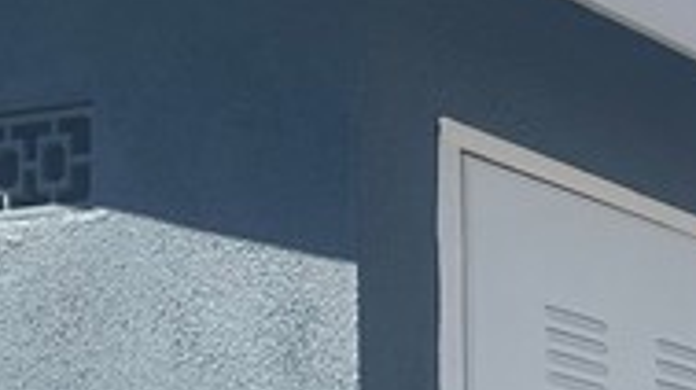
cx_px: 1458
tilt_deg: -0.2
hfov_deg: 12.9
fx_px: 2619
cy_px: 912
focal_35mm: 142
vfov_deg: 7.9
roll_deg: +0.0
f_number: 1.78
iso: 80
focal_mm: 6.86
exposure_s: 1/3247
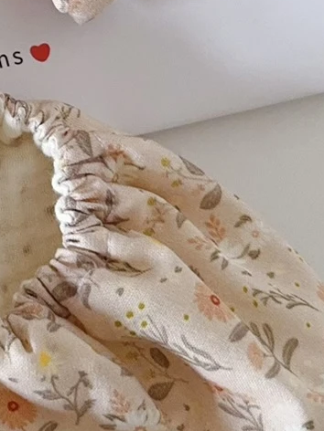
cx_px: -205
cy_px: 0
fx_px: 1298
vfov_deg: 18.4
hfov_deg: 13.2
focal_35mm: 104
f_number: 1.78
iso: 250
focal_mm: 6.76
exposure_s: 1/60
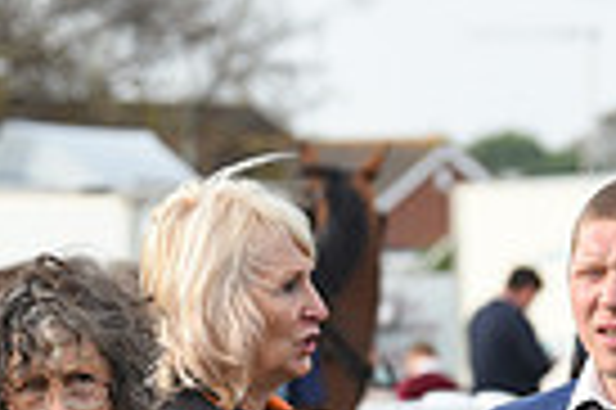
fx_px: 9776
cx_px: -355
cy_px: 782
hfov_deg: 3.6
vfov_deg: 2.4
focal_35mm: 572
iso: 640
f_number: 5.6
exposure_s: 1/640
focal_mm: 135
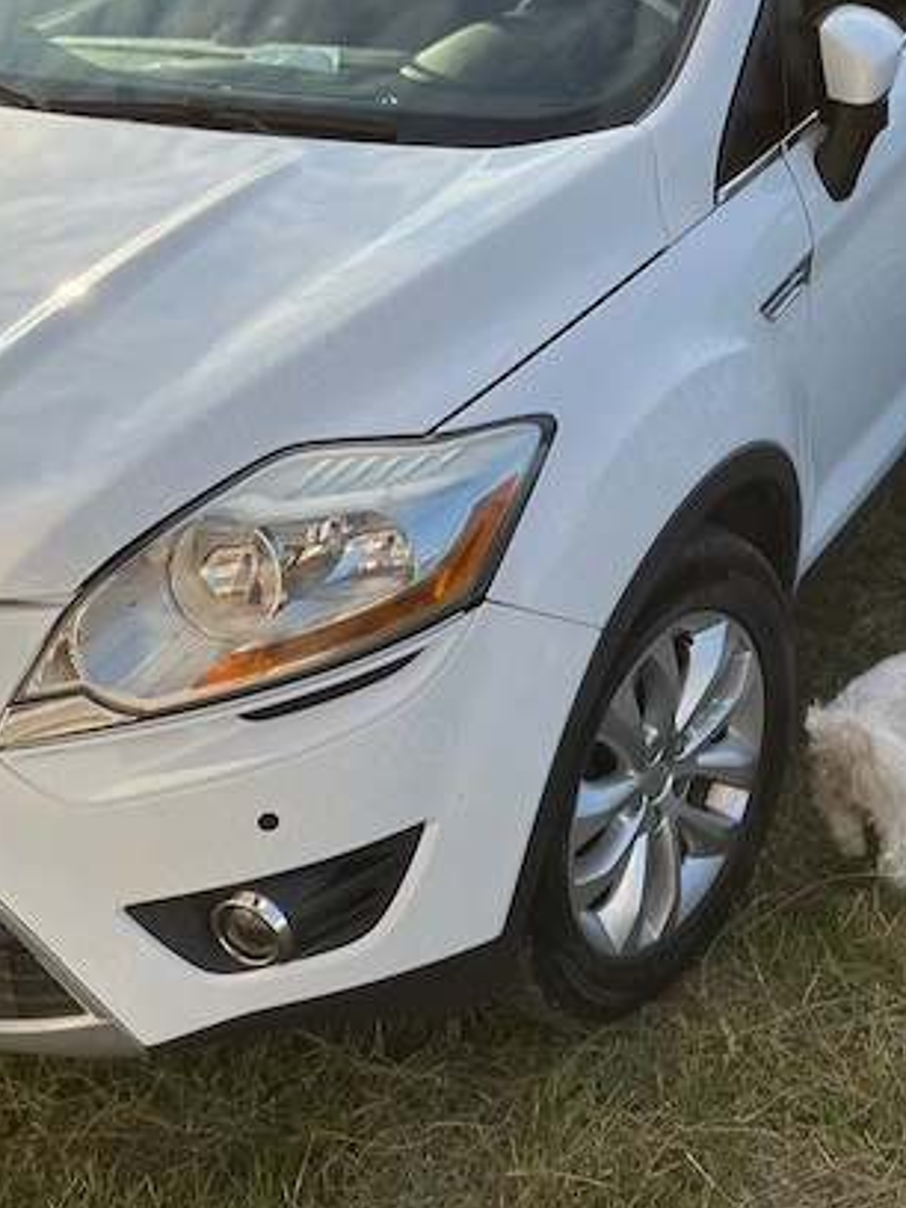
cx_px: 385
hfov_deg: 28.5
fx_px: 1780
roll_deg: +2.1
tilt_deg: -20.7
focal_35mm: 51
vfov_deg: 37.3
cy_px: 462
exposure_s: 1/2222
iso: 50
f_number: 1.6
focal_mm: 5.1
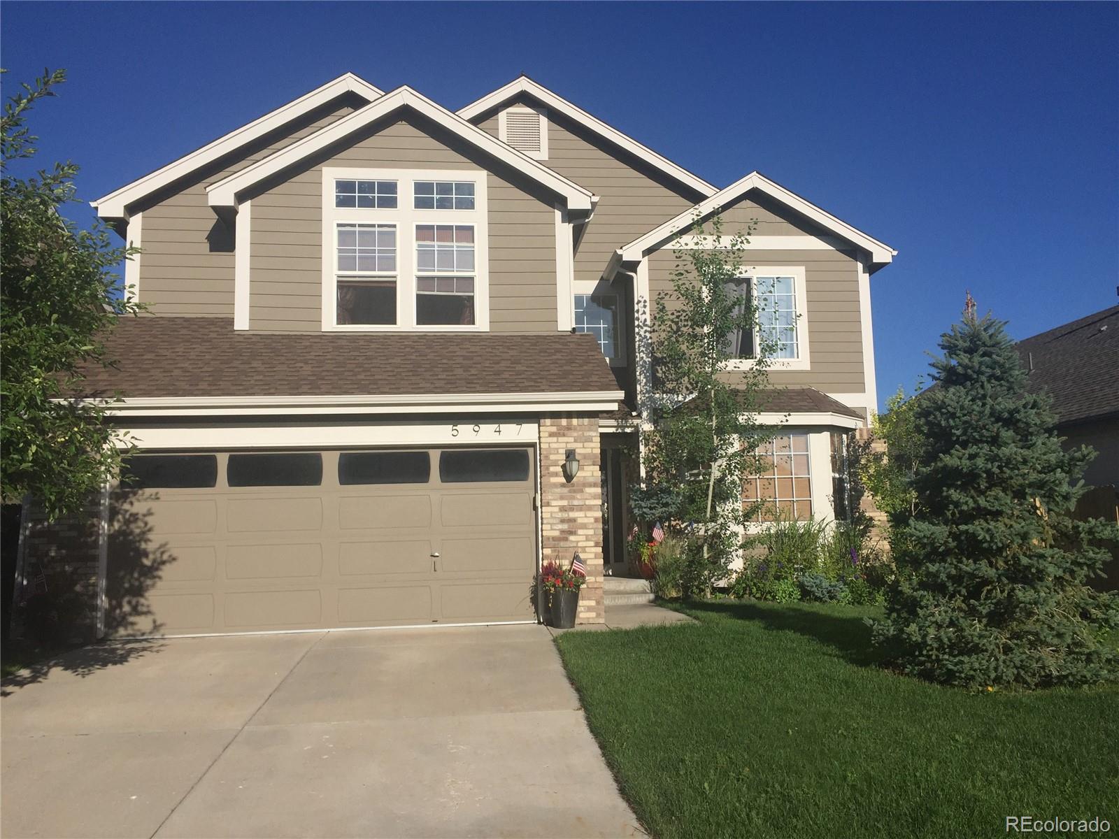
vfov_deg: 48.2
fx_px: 937
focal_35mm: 29
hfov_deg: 61.7
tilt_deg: +5.9
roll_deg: +0.8
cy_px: 420
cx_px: 560
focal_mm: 4.15
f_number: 2.2
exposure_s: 1/4405
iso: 32
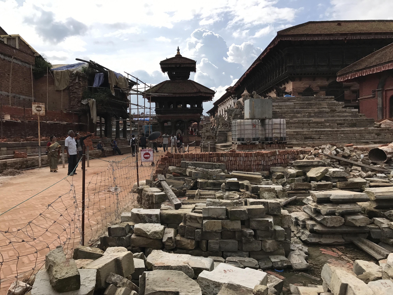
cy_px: 148
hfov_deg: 63.4
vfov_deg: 49.7
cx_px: 196
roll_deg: +1.2
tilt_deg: -1.7
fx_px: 318
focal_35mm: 28
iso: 20
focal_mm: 3.99
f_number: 1.8
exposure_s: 1/3195
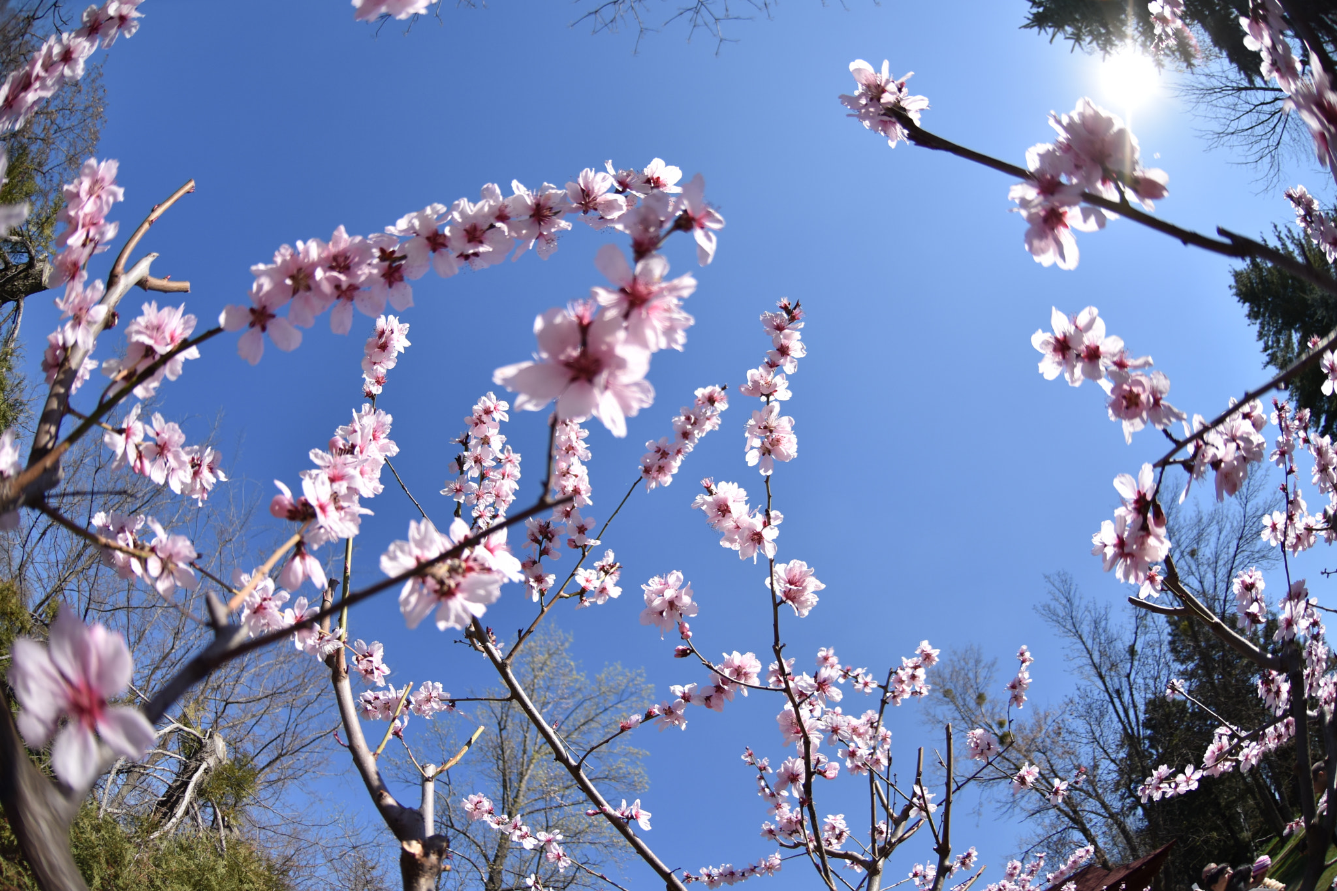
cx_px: 668
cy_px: 446
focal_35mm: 16
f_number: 2.8
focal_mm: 10.5
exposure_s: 1/1600
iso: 100
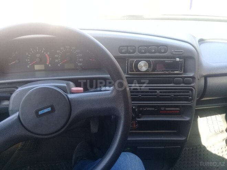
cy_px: 85
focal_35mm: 31
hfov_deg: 58.4
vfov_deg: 45.4
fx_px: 203
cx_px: 114
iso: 50
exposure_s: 1/33
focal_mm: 3.3
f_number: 2.2
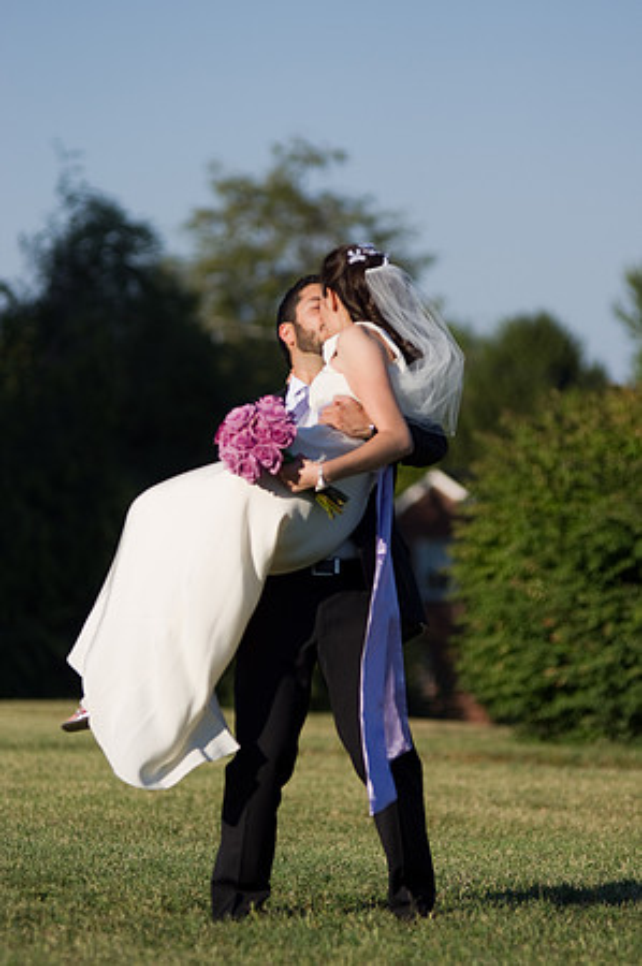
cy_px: 483
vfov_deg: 9.8
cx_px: 321
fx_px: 5630
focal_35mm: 210
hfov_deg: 6.5
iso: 100
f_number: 2.8
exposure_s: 1/2500
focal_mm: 140
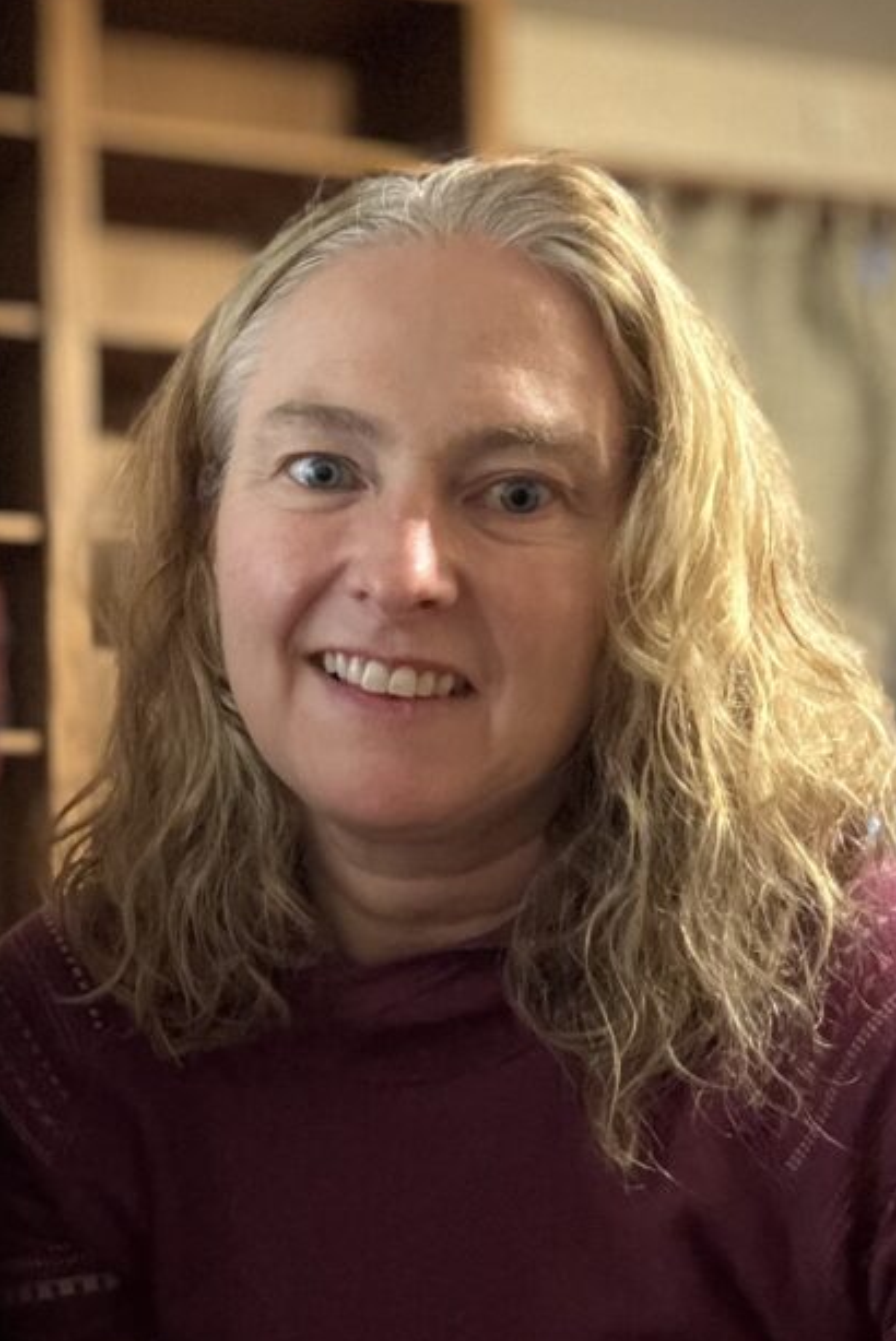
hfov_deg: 25.3
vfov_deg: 38.2
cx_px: 98
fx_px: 1939
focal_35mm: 52
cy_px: 633
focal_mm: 2.69
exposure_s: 1/15
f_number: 1.9
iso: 800
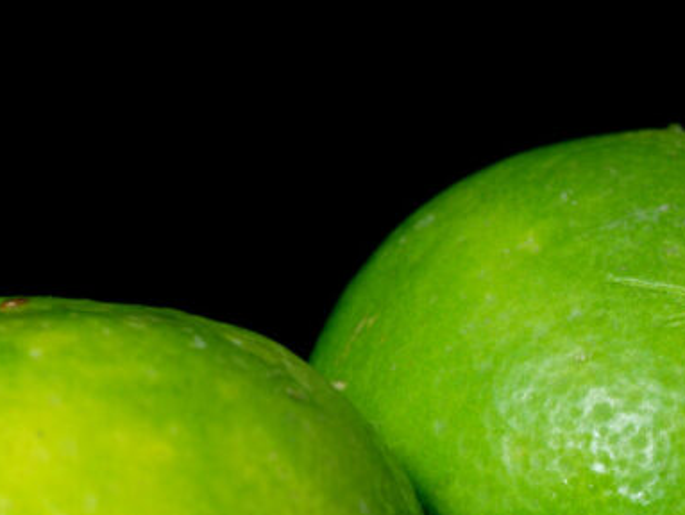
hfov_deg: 5.9
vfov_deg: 4.4
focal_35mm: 336
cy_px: 493
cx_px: 554
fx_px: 6657
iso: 100
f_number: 16
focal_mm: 105
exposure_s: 1/2.5
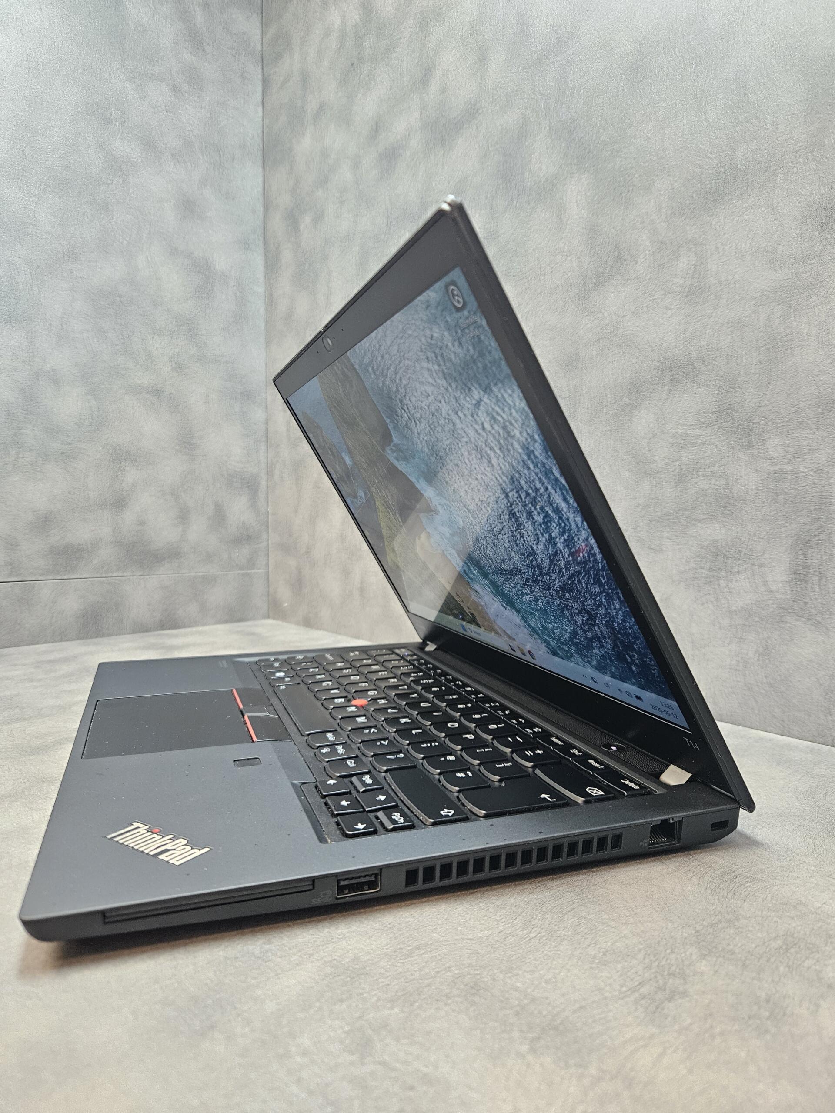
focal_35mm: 23
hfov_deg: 58.9
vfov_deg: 73.9
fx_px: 740
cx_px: 418
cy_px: 556
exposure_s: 1/100
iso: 500
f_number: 1.8
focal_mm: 5.4
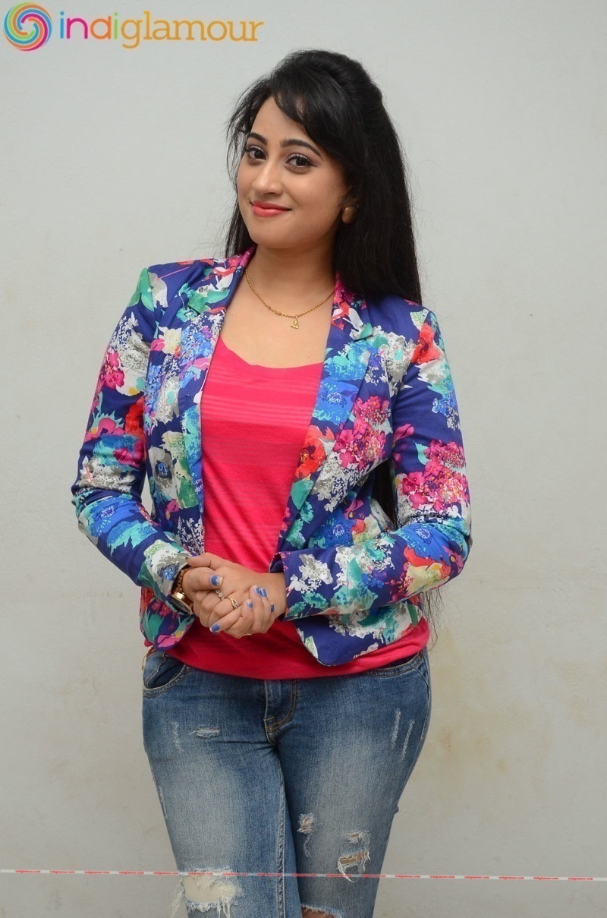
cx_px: 304
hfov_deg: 20.1
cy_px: 459
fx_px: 1716
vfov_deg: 29.9
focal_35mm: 68
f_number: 7.1
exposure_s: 1/125
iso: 1000
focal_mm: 45
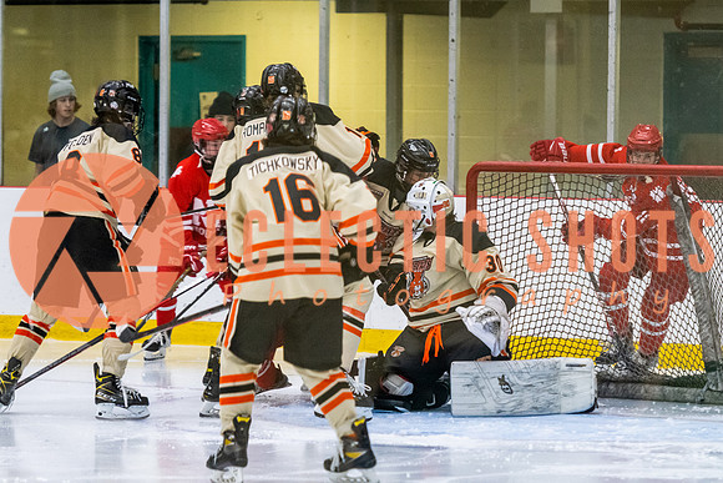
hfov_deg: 9.7
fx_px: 4236
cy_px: 342
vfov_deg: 6.5
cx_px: 470
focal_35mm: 211
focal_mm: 135
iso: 3200
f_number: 3.2
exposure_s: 1/640
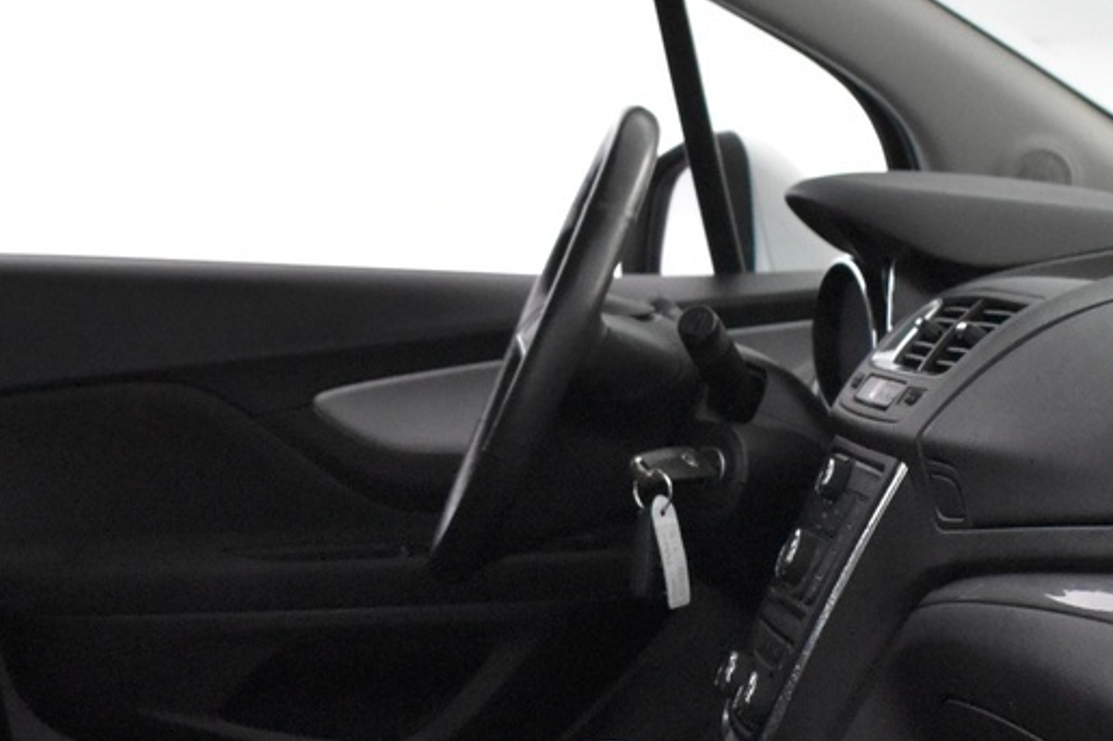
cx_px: 661
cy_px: 756
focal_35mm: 85
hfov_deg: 23.9
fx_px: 2627
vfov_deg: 15.7
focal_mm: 18
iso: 3600
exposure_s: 1/60
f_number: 3.5
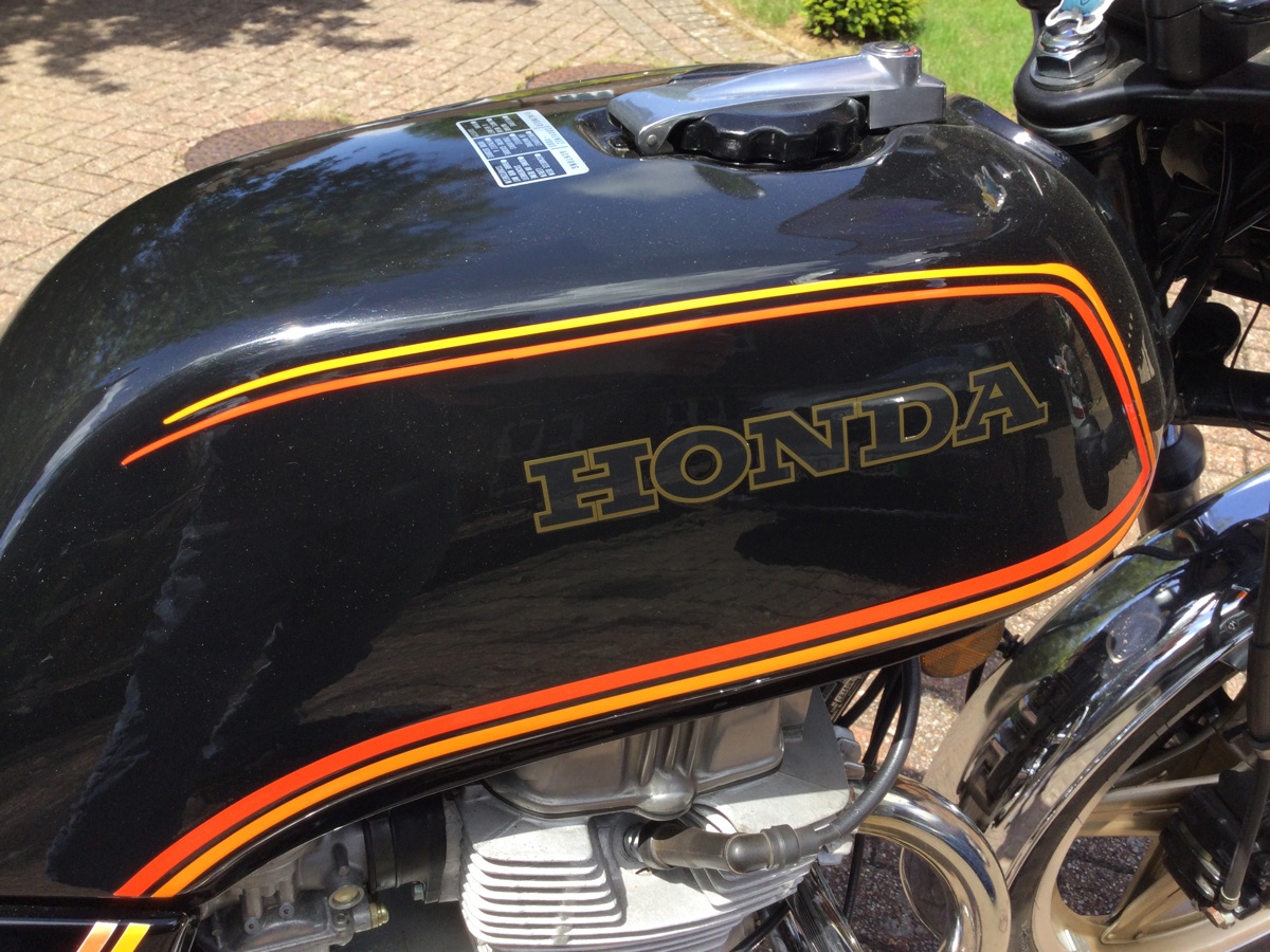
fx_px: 1137
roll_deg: -1.7
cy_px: 476
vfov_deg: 45.4
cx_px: 635
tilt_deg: -32.5
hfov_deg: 58.4
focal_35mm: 31
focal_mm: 3.3
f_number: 2.4
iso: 25
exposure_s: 1/370
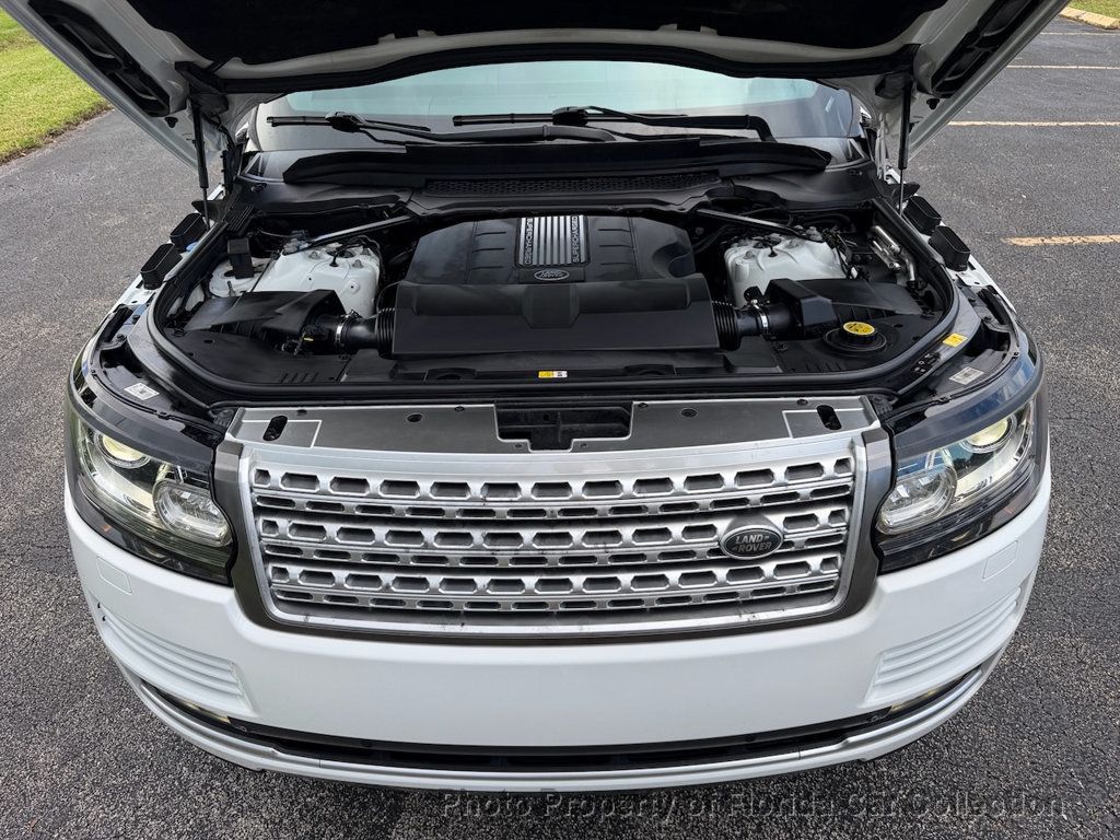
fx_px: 777
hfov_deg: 71.6
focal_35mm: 24
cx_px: 560
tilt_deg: -33.3
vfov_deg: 56.8
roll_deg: +0.7
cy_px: 420
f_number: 1.78
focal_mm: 6.76
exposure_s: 1/858
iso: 80
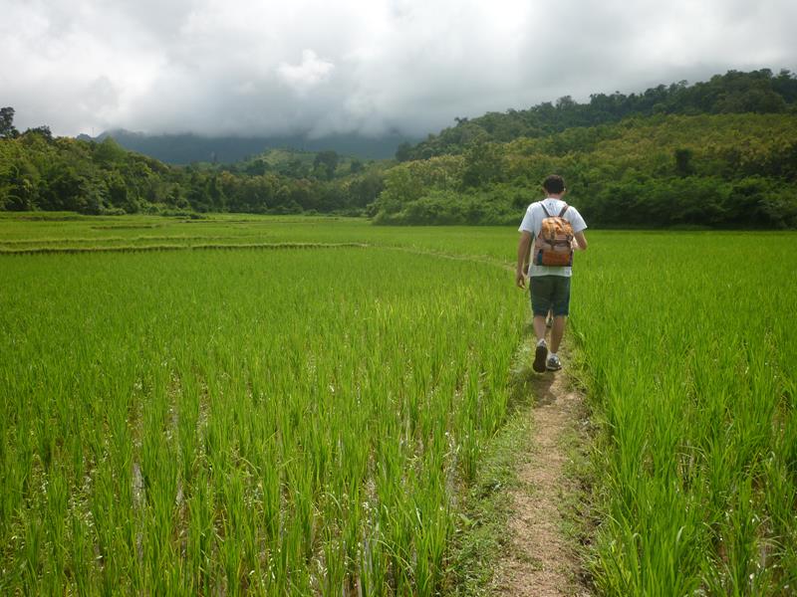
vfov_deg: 42.9
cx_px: 398
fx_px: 760
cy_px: 298
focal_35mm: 33
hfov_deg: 55.4
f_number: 8
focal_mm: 5.5
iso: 80
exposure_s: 1/200
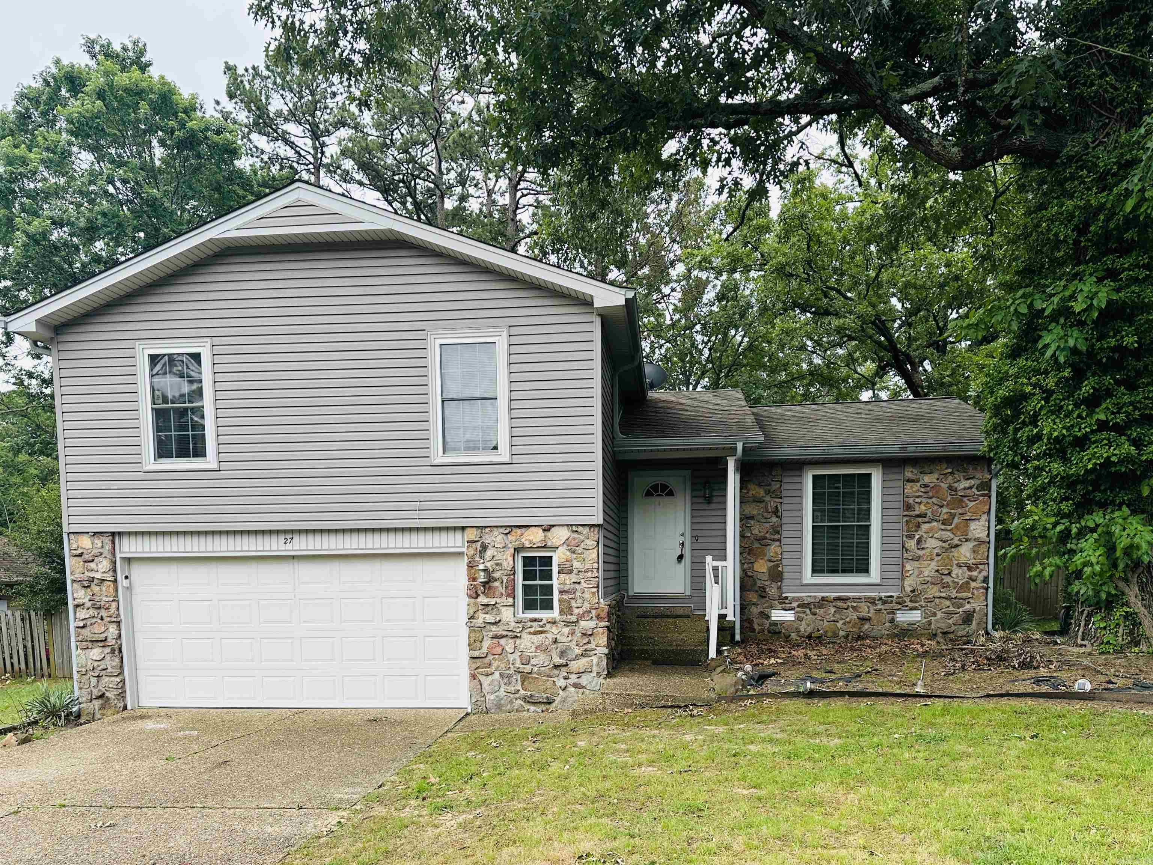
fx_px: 799
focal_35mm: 24
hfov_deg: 71.6
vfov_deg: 56.8
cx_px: 576
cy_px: 432
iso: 64
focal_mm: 6.86
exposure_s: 1/226
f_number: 1.78
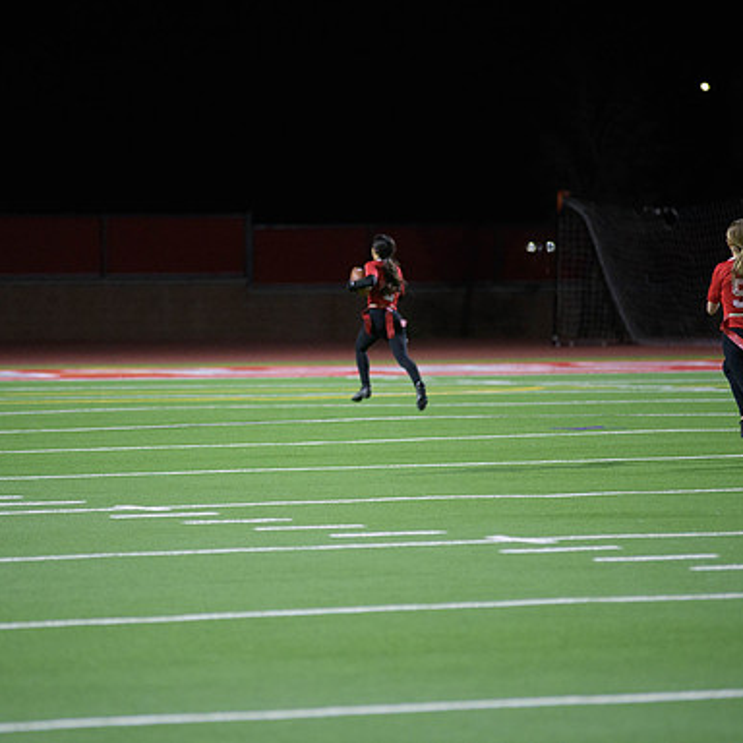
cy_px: 372
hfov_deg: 6.8
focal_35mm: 257
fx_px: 6241
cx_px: 312
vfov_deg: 6.8
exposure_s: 1/640
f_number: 2.8
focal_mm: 200
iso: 4000
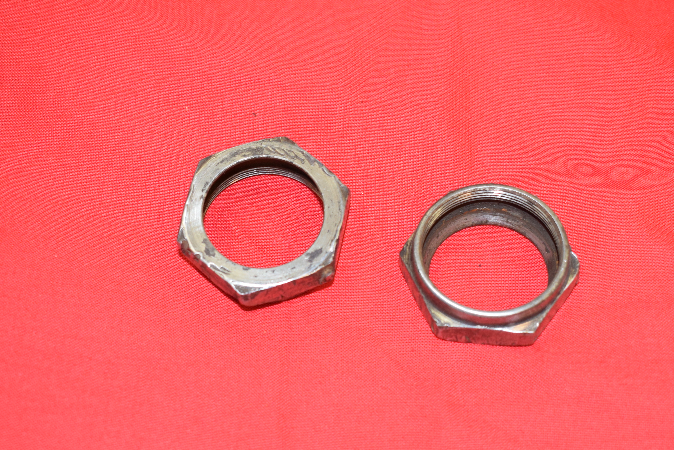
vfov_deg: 22.6
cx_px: 346
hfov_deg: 33.4
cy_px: 277
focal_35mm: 60
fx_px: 1124
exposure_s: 1/60
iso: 800
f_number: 5.6
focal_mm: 28
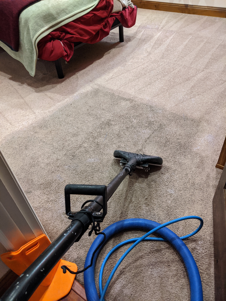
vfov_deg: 65.3
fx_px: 235
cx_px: 113
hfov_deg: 51.4
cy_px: 150
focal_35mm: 27
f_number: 1.8
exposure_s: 1/24
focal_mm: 4.44
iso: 664
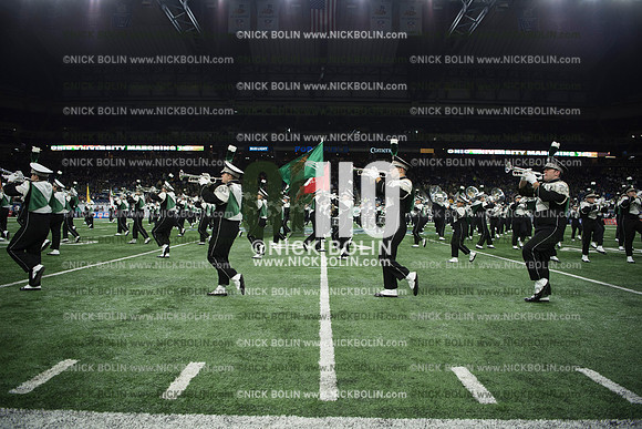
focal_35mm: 24
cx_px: 321
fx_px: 428
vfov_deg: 53.2
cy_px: 214
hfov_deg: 73.7
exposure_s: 1/1250
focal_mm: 24
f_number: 2.8
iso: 1250
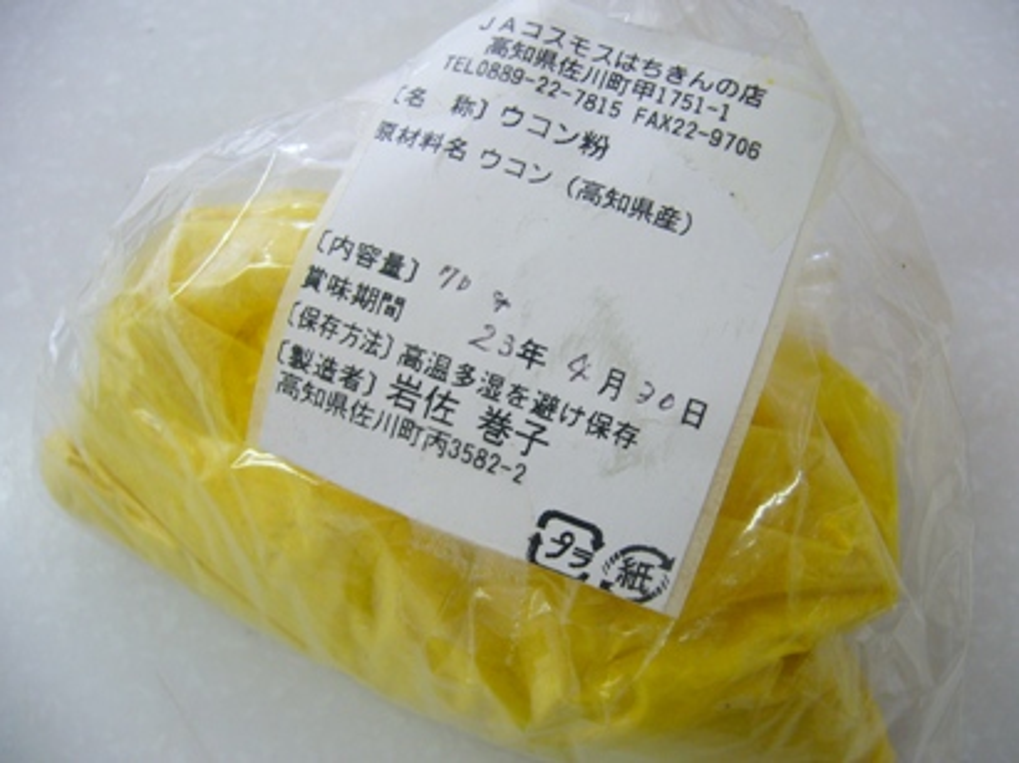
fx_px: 1030
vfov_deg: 40.7
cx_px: 510
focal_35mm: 35
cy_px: 382
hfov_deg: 52.6
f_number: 2.8
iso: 100
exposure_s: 1/25
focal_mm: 5.8
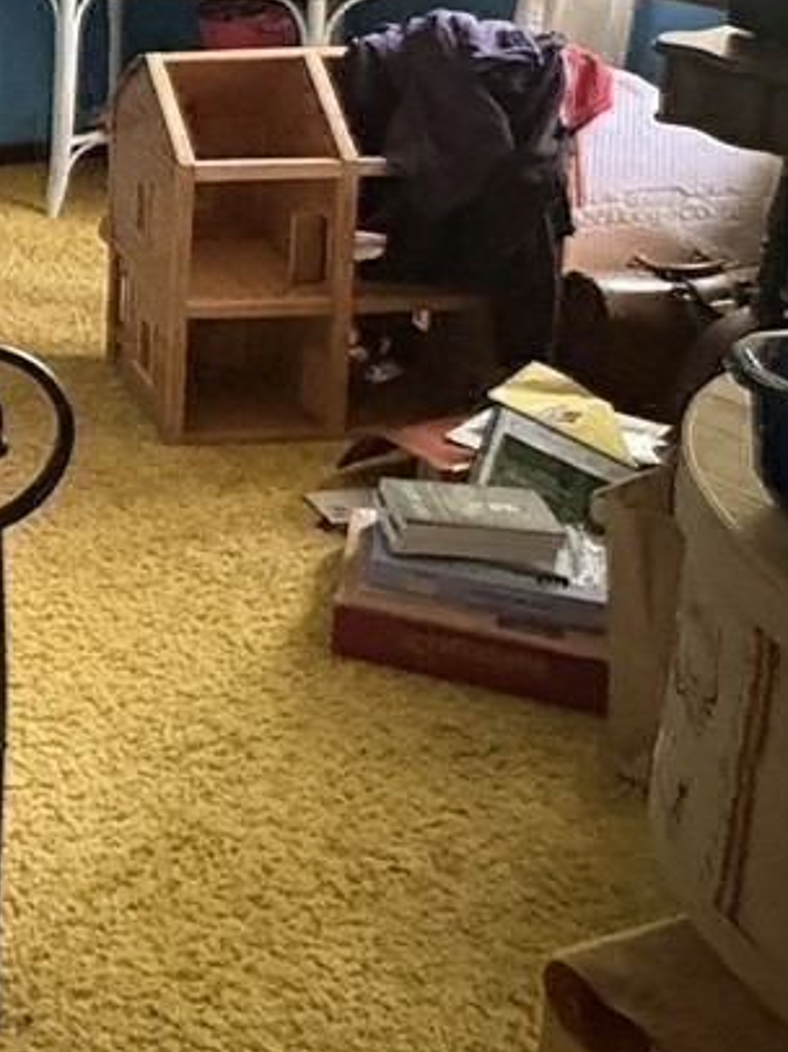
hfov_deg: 23.3
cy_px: 10
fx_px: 1610
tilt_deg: -10.5
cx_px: -319
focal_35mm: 53
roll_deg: +1.6
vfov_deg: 33.3
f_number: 2.2
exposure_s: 1/34
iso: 1000
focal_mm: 2.22
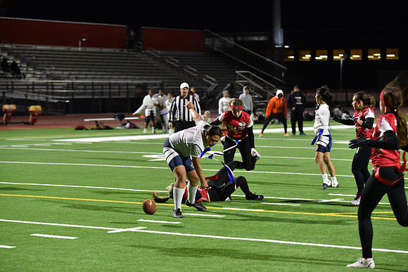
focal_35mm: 110
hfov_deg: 18.6
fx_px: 1247
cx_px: 204
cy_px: 136
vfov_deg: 12.5
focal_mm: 110
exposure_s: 1/640
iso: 5000
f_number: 2.8
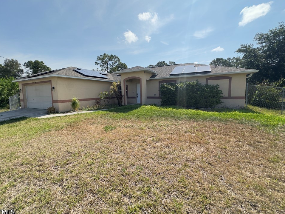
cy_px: 103
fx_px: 123
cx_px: 139
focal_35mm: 15
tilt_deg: -6.0
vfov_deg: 81.7
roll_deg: +0.6
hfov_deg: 98.2
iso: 50
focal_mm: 2.22
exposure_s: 1/1667
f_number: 2.2
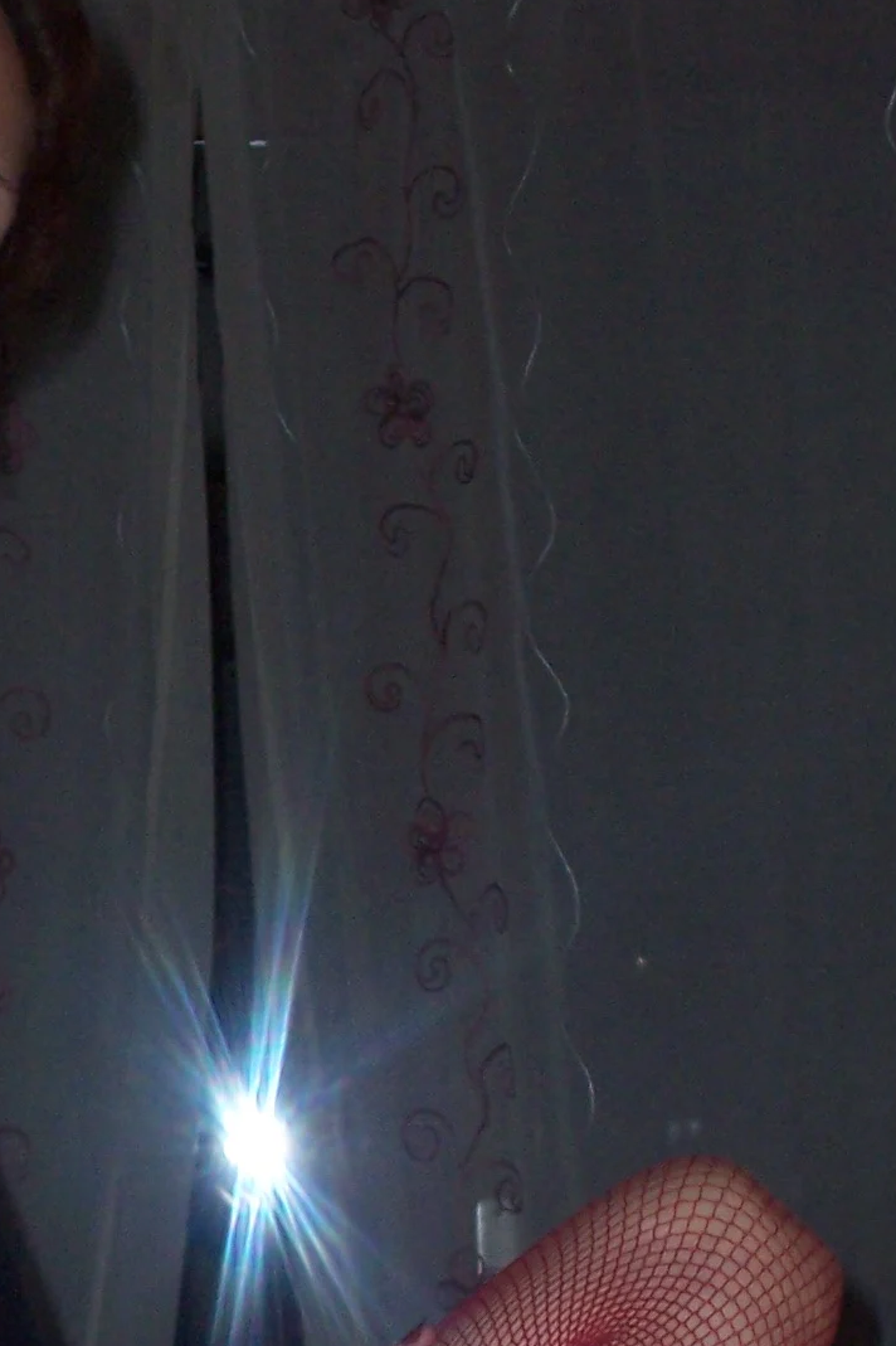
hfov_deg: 9.2
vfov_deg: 13.9
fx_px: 5528
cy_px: 880
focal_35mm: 148
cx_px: -67
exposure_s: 1/90
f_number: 4
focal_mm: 10.8
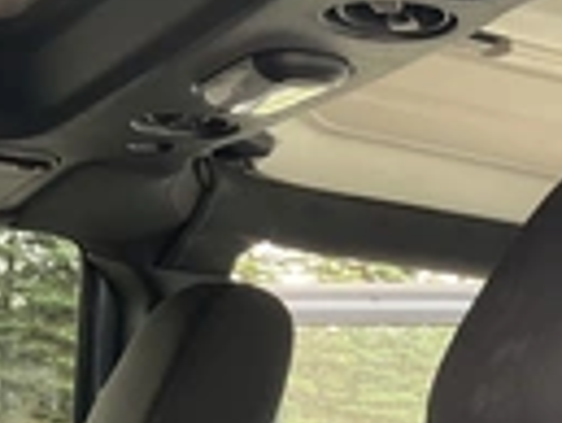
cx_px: 510
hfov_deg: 21.3
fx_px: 1463
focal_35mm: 90
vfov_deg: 15.4
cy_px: 602
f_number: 1.8
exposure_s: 1/122
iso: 64
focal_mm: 3
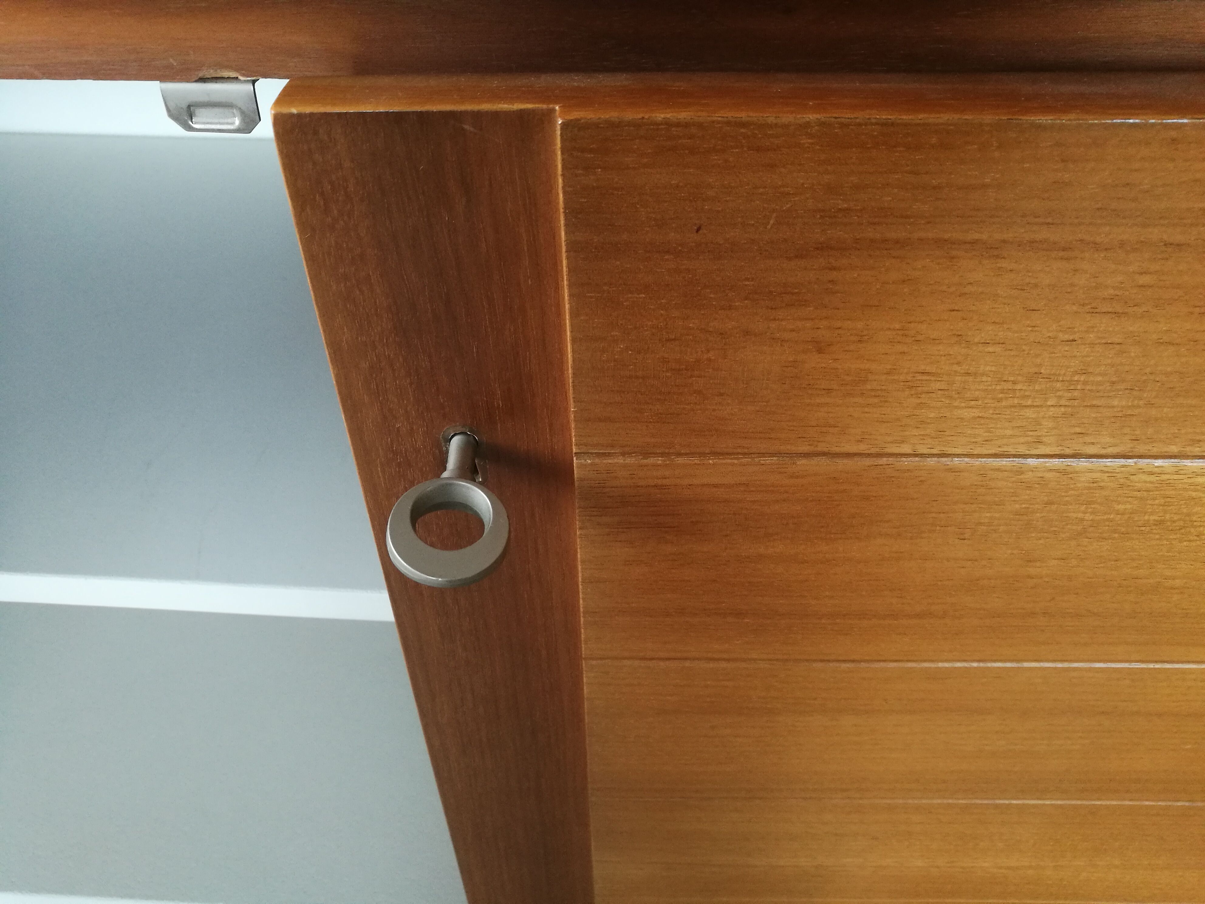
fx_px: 940
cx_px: 602
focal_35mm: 27
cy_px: 452
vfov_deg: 51.4
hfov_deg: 65.3
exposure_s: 1/30
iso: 250
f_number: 2.2
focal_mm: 4.5
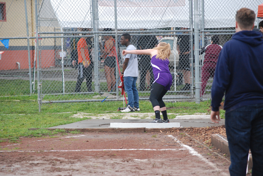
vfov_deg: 7.7
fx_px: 1317
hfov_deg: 11.4
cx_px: 132
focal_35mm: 180
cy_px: 88
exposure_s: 1/800
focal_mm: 120
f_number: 7.1
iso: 1000
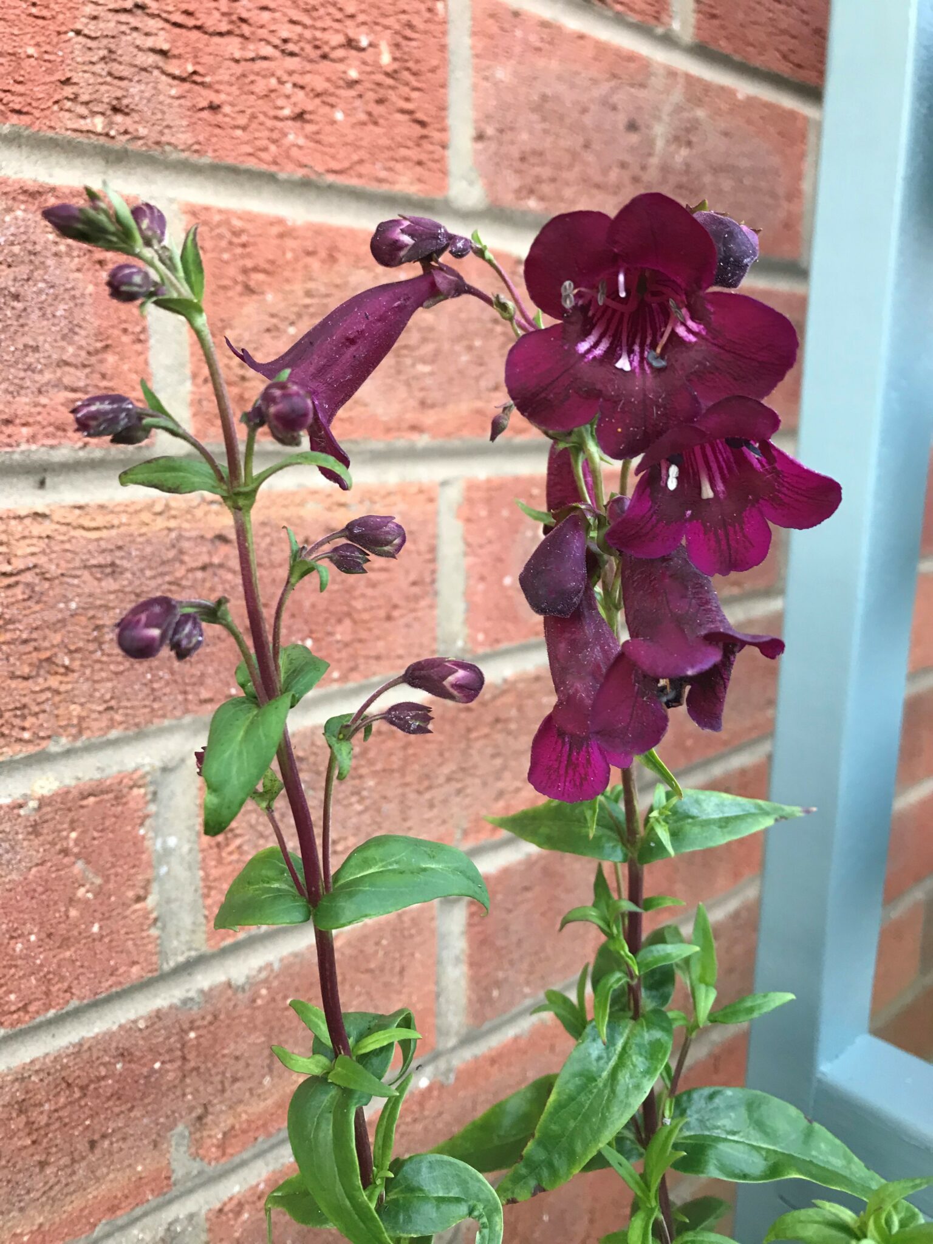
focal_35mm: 28
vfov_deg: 63.4
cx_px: 466
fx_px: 1006
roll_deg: -1.1
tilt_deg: -10.2
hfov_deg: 49.7
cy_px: 622
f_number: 1.8
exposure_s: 1/33
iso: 25
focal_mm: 3.99
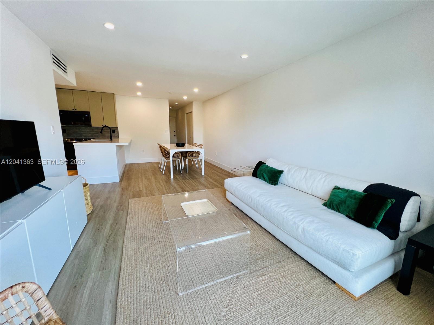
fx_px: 163
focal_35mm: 13
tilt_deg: -10.4
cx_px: 217
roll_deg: -0.8
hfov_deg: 106.2
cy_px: 162
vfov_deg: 89.9
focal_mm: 1.57
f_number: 1.8
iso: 125
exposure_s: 1/120
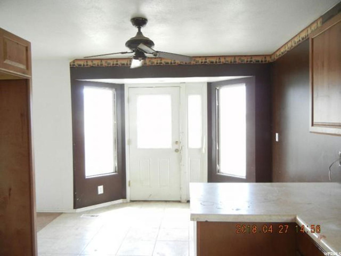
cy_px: 128
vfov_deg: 46.8
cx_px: 170
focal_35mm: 30
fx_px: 296
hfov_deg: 60.0
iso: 233
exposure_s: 1/30
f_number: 3.5
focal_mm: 5.4
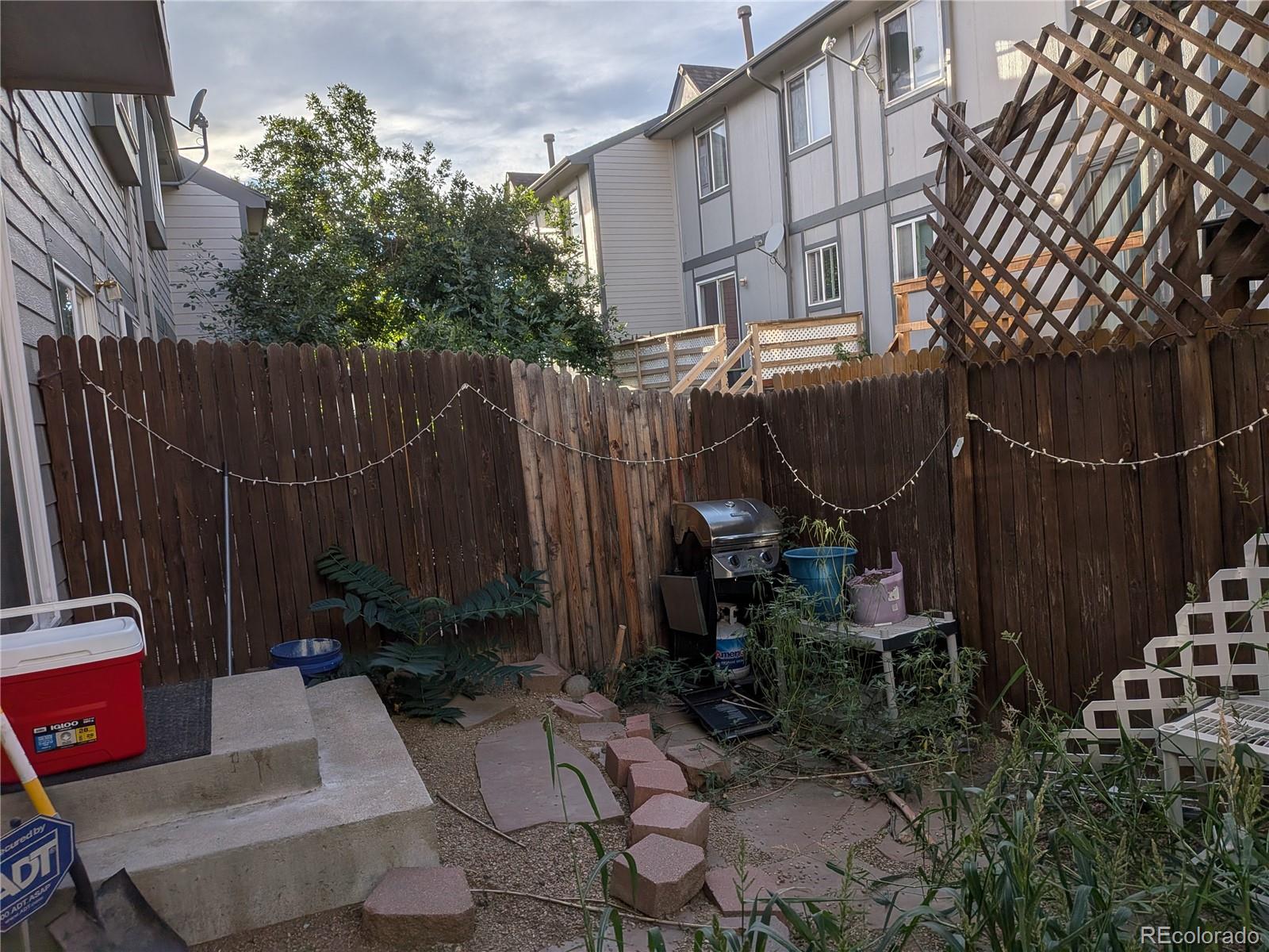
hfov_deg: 71.6
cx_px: 634
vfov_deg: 56.8
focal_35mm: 24
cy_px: 476
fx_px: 880
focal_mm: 4.53
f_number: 1.7
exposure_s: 1/5405
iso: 24
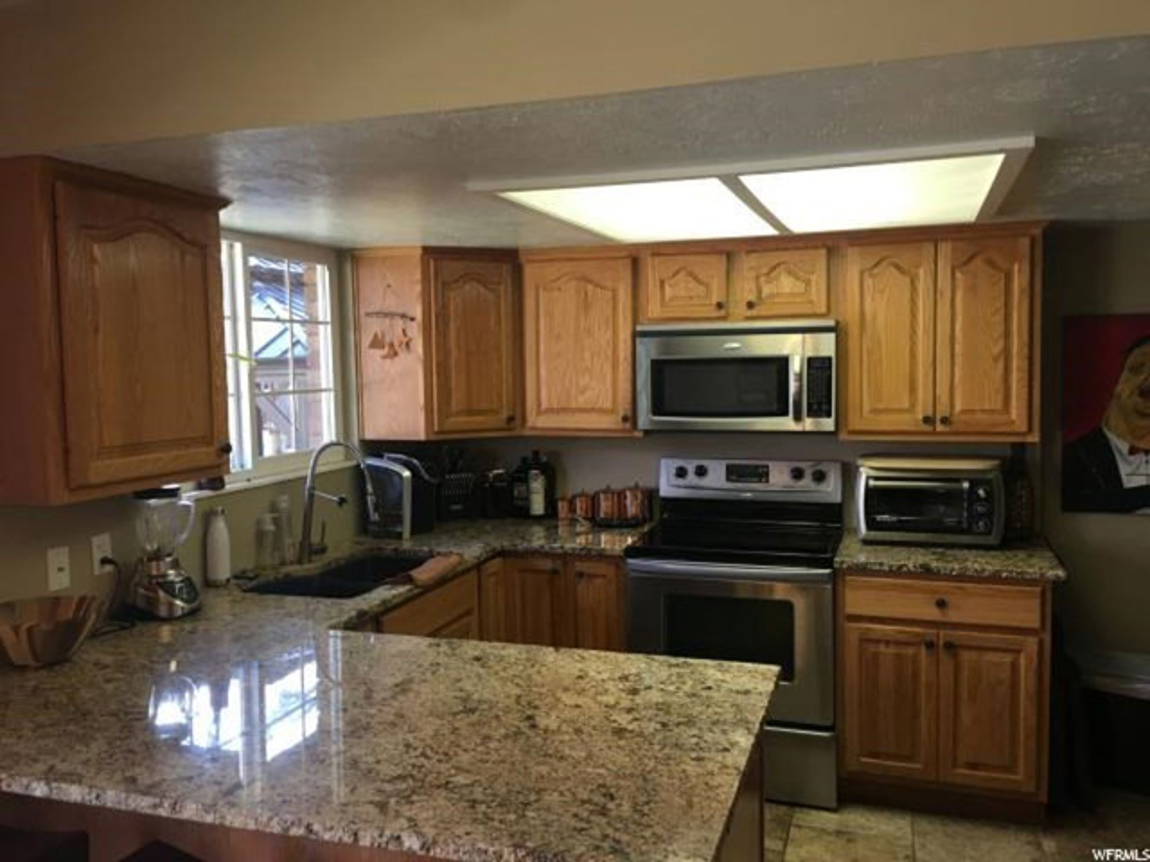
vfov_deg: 48.2
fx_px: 963
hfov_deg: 61.7
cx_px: 575
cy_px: 431
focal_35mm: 29
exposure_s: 1/15
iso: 25
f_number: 2.2
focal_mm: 4.15
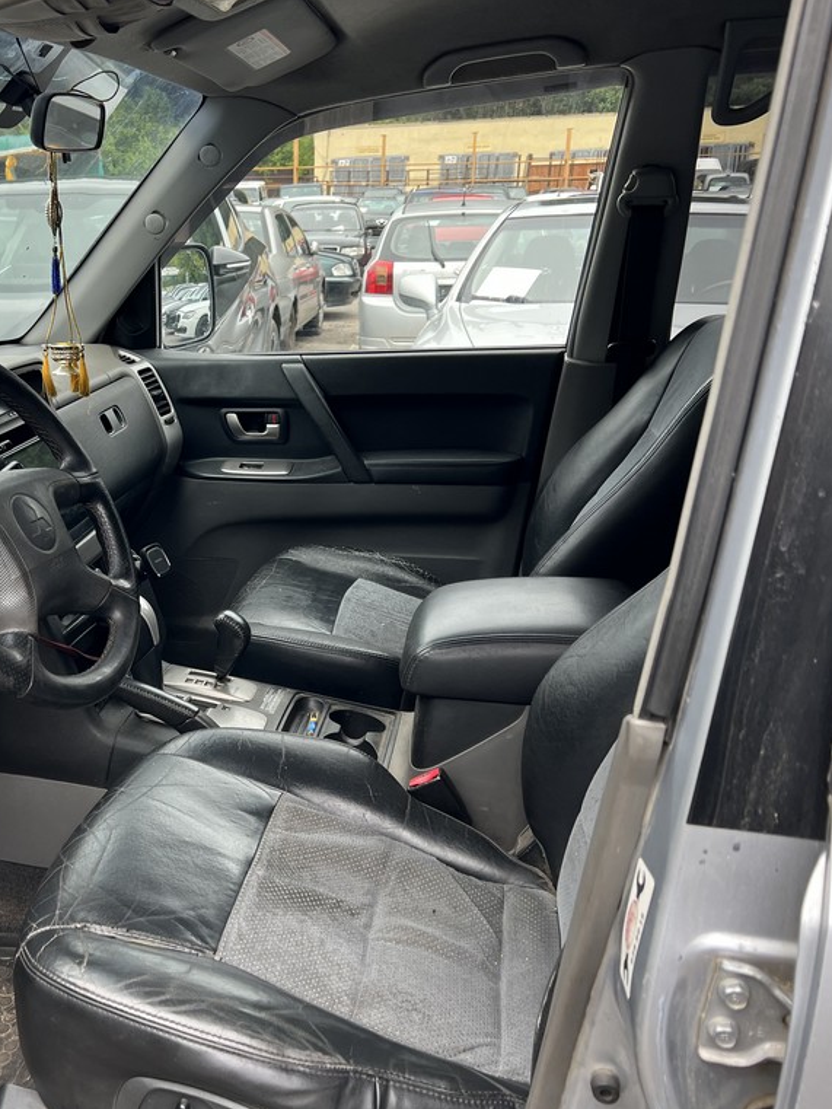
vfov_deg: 52.6
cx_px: 153
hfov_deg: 39.0
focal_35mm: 35
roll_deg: +1.5
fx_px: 1121
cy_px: 555
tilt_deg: -16.2
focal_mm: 5.7
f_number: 1.5
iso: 32
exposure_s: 1/121
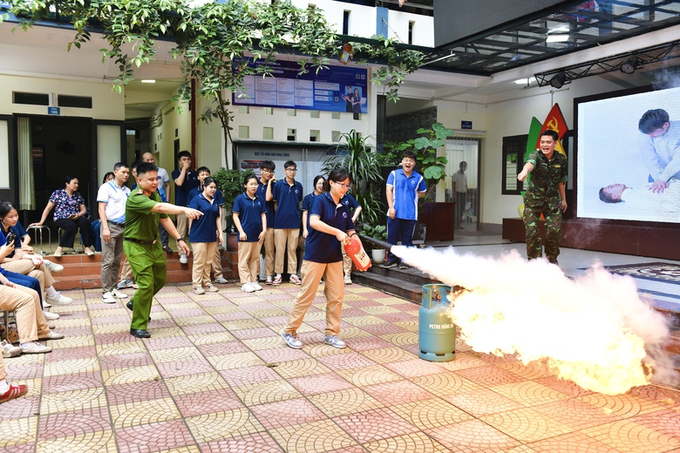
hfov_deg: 58.7
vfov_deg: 41.1
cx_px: 340
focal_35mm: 32
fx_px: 604
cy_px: 226
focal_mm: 32
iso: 640
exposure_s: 1/400
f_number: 5
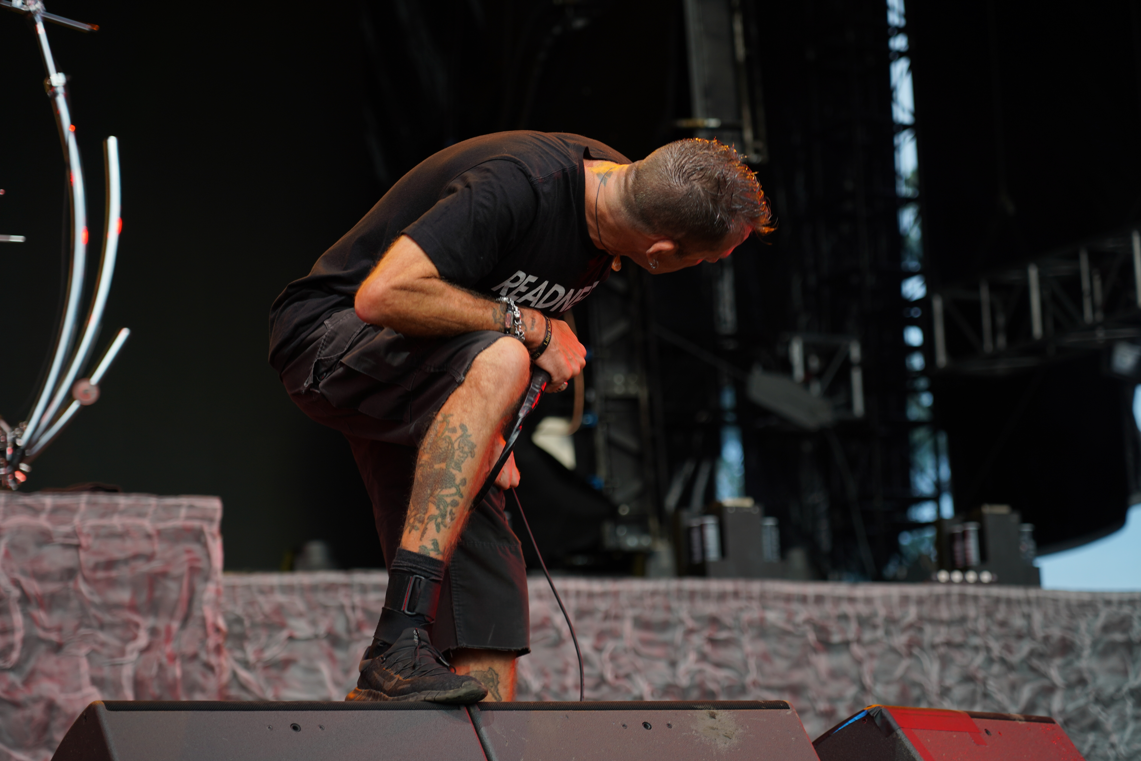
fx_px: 3328
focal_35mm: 105
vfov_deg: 13.0
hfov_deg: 19.5
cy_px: 380
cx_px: 570
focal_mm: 105
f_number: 4
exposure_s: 1/125
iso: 200
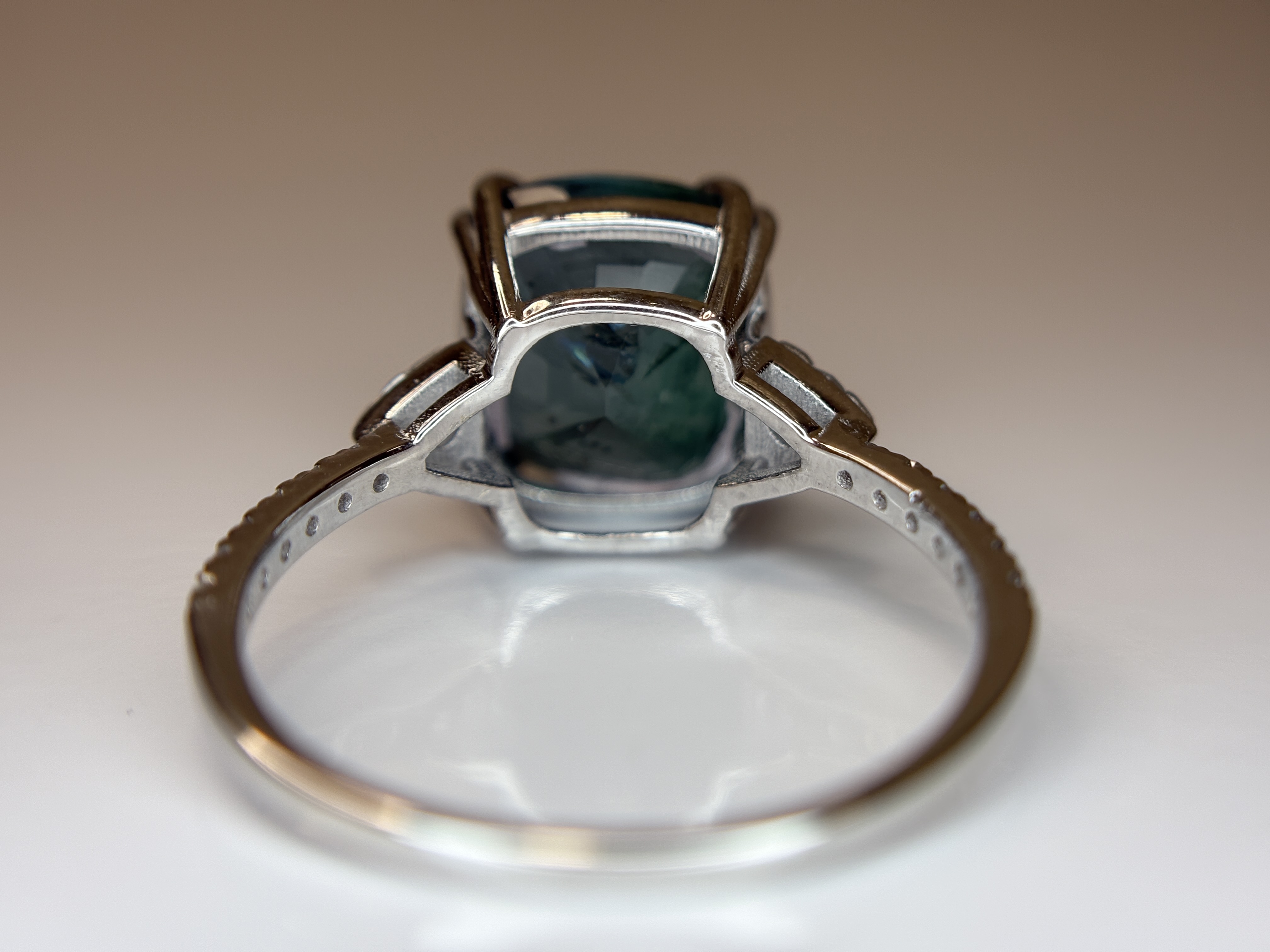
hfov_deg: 36.8
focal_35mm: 52
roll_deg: +0.4
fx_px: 1908
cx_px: 635
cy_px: 476
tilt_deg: -18.3
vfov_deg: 28.0
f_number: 1.6
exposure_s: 1/126
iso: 25
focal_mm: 5.96
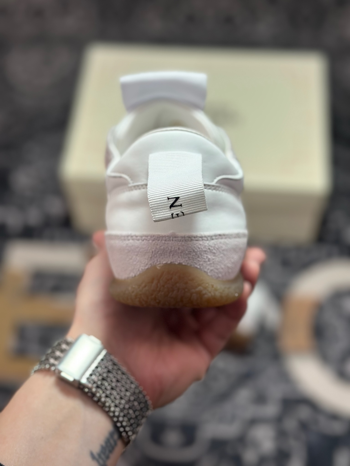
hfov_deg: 30.3
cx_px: 175
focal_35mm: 48
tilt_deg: -55.3
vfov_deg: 39.7
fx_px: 647
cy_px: 233
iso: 80
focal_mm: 6.86
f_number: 1.78
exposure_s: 1/1395
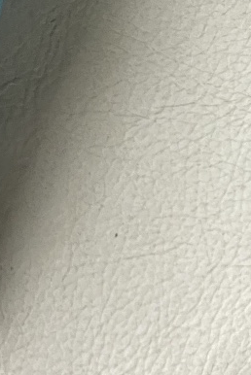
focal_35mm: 168
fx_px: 1754
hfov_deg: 7.9
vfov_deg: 11.7
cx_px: -183
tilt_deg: -77.5
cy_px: -186
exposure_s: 1/83
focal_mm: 6
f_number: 2
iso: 200
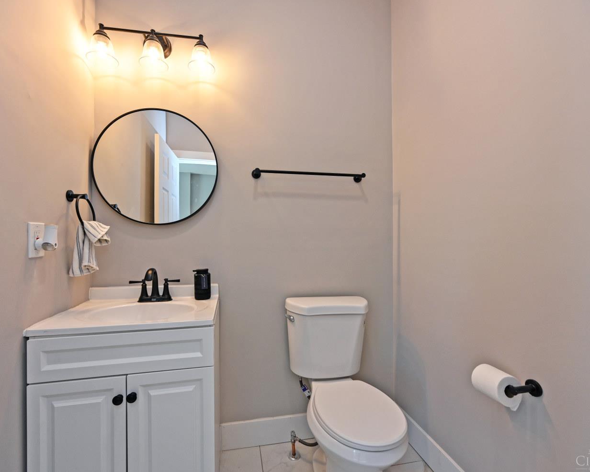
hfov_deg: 93.1
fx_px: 279
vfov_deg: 80.4
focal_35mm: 16
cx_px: 290
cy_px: 238
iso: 200
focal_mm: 14
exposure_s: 1/100
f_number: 5
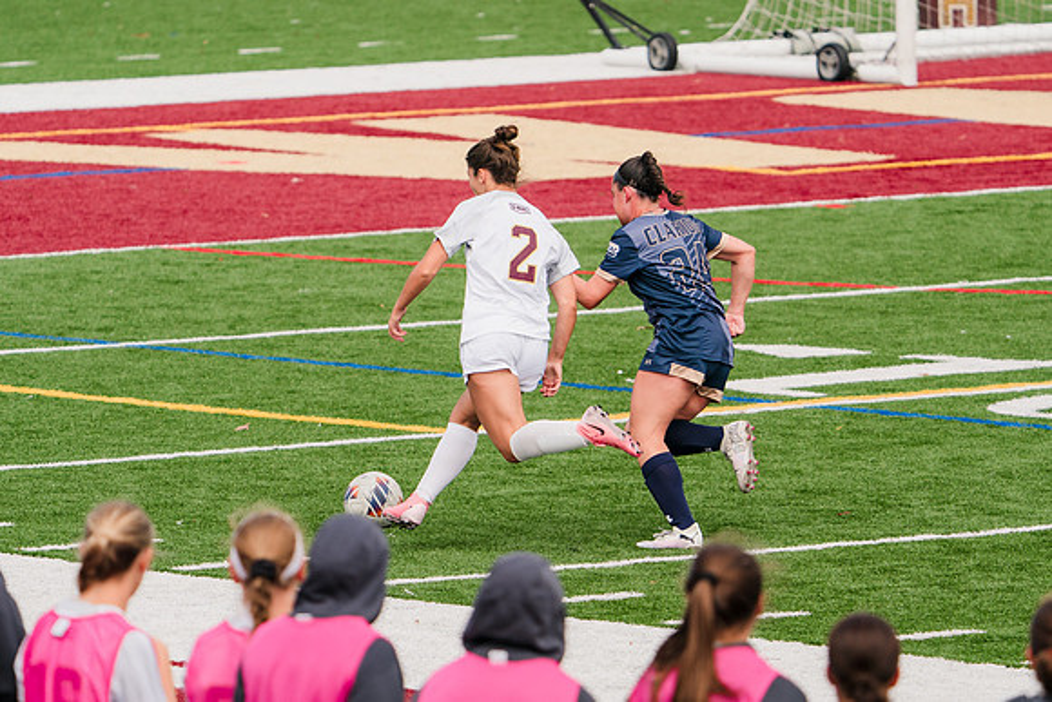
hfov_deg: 4.8
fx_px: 12657
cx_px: 567
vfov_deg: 3.2
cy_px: 370
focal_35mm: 433
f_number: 6.3
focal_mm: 332
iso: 400
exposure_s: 1/1600
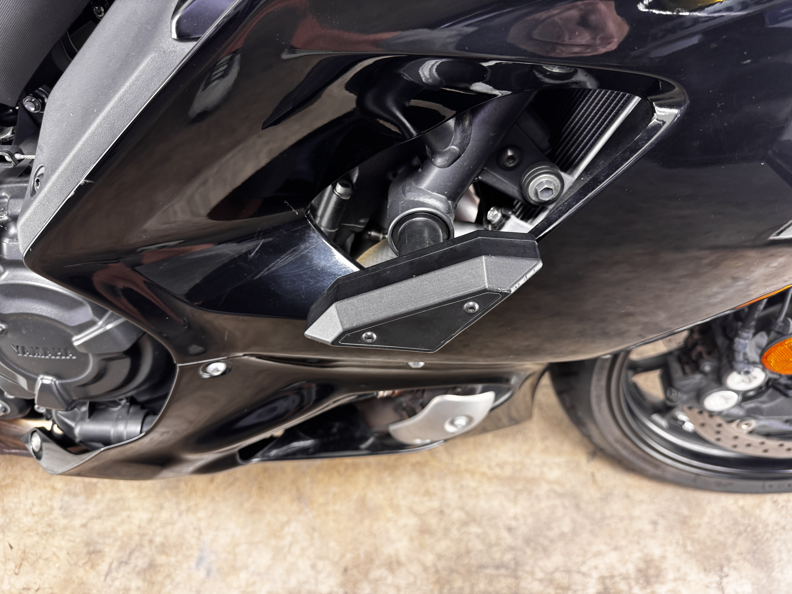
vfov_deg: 56.8
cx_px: 396
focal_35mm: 24
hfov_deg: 71.6
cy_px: 297
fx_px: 549
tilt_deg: -54.2
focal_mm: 6.76
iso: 160
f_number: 1.78
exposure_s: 1/60
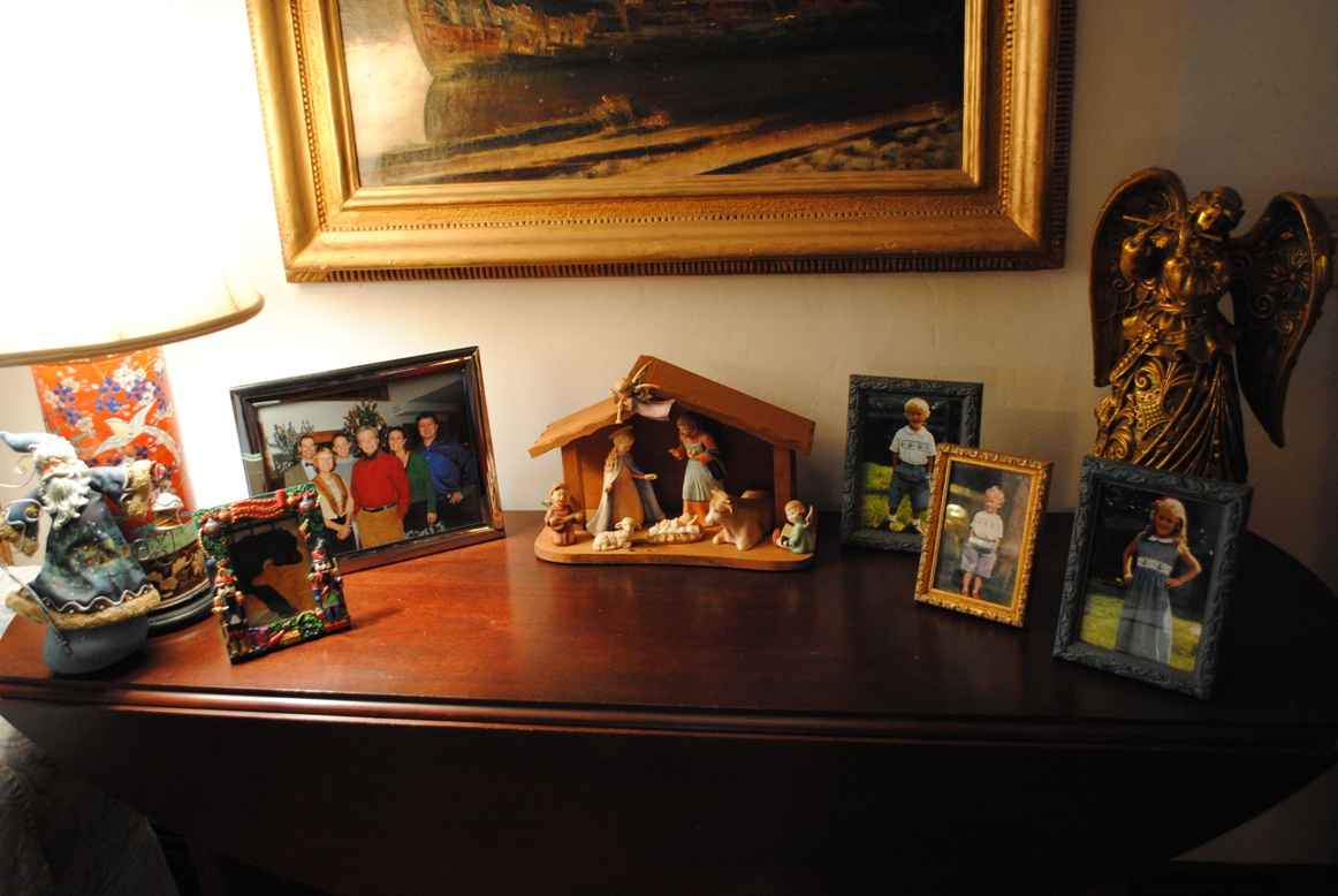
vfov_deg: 40.1
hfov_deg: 57.2
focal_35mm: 33
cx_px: 669
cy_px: 448
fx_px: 1228
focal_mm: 22
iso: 800
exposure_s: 1/8
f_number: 3.8
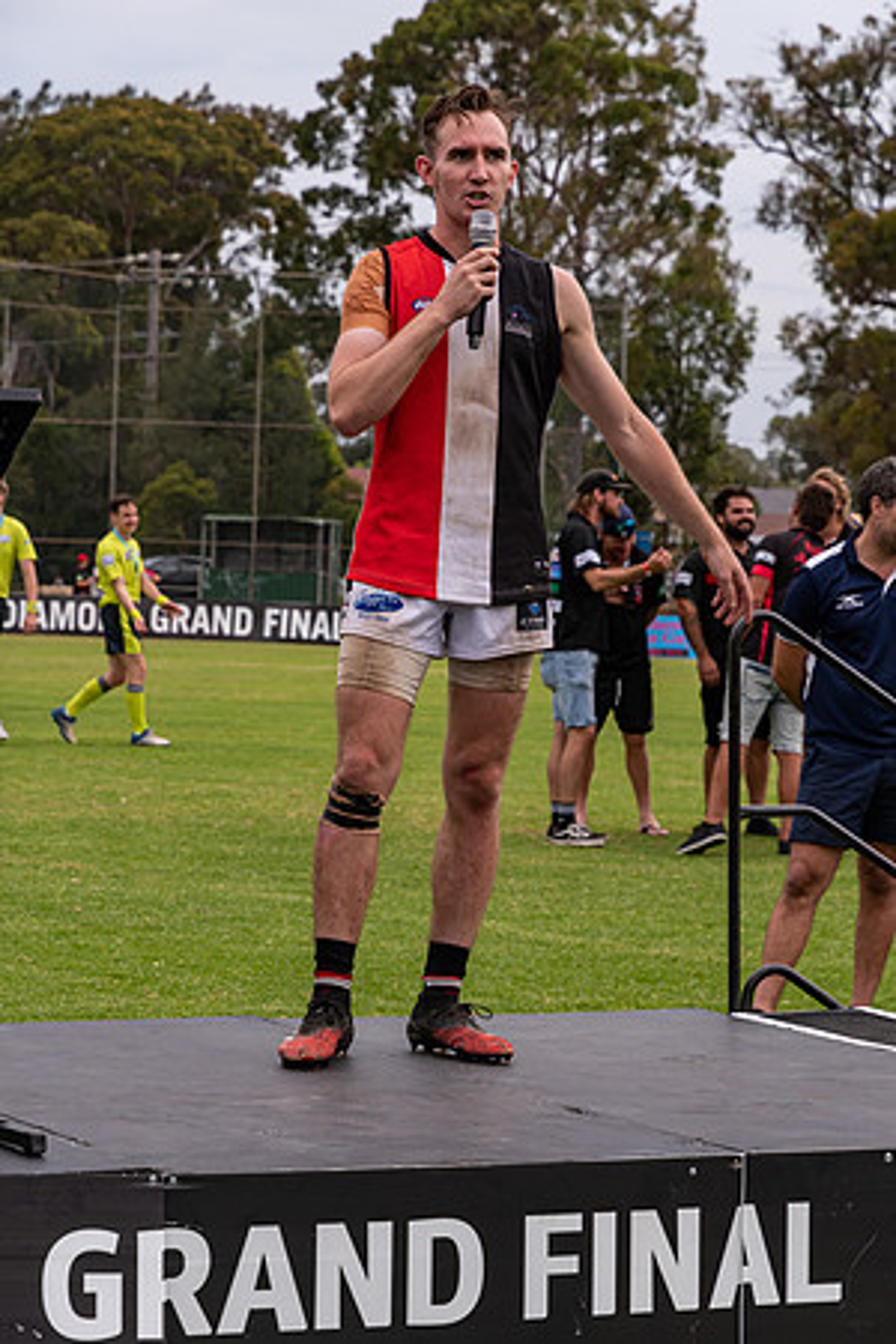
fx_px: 4480
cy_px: 672
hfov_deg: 11.4
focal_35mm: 120
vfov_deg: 17.1
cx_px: 448
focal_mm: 80
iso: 400
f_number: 6.3
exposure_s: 1/320
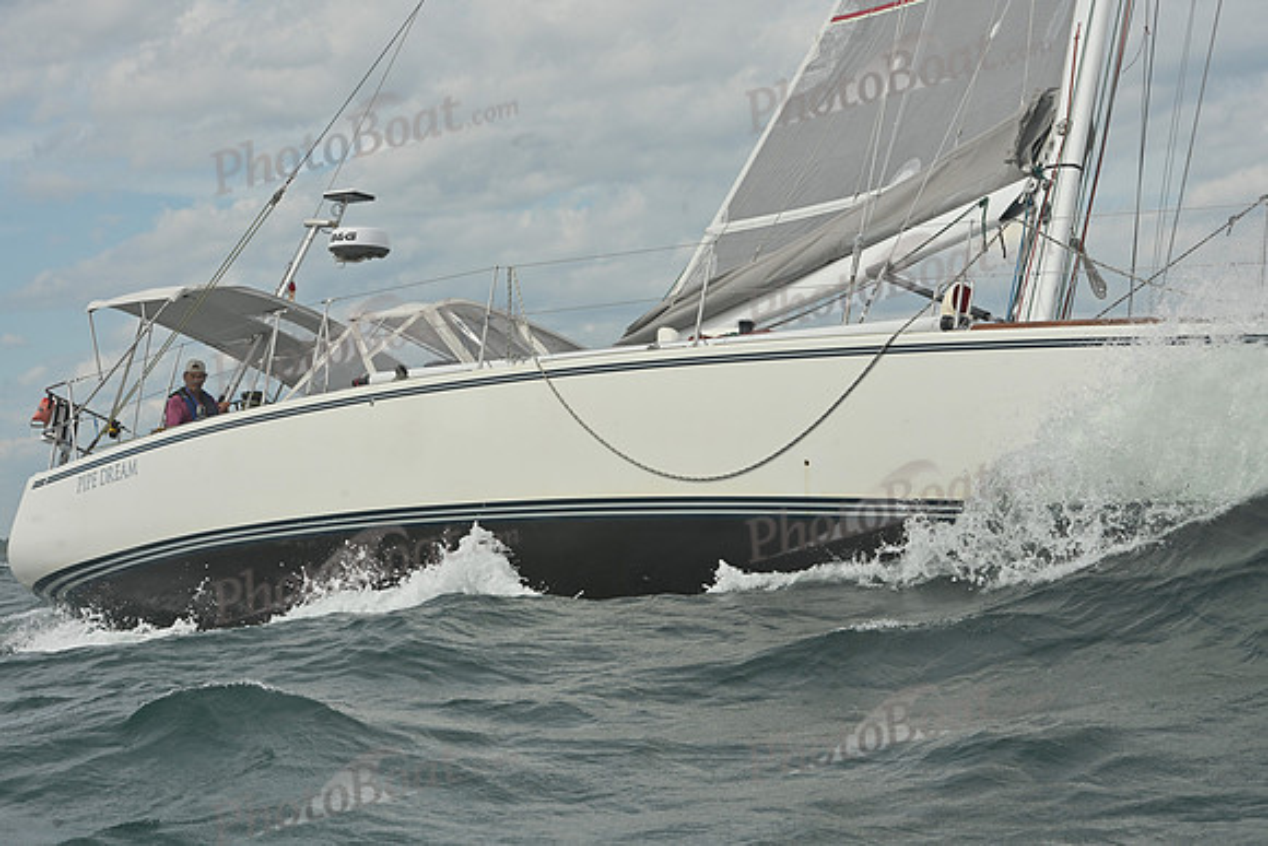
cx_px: 634
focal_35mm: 110
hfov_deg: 18.6
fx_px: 3875
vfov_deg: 12.5
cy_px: 423
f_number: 11
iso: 320
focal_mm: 110
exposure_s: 1/1250
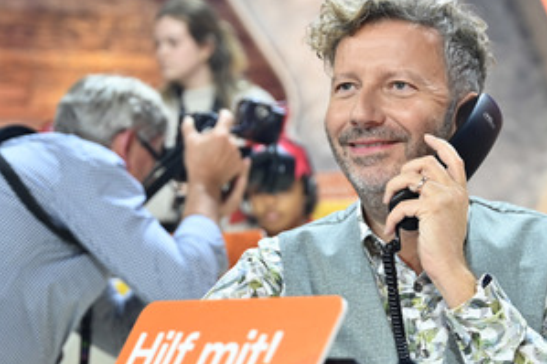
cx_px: 407
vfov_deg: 16.4
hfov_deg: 24.2
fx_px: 1260
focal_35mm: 83
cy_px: 221
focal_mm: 55
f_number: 2.8
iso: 1250
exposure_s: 1/200
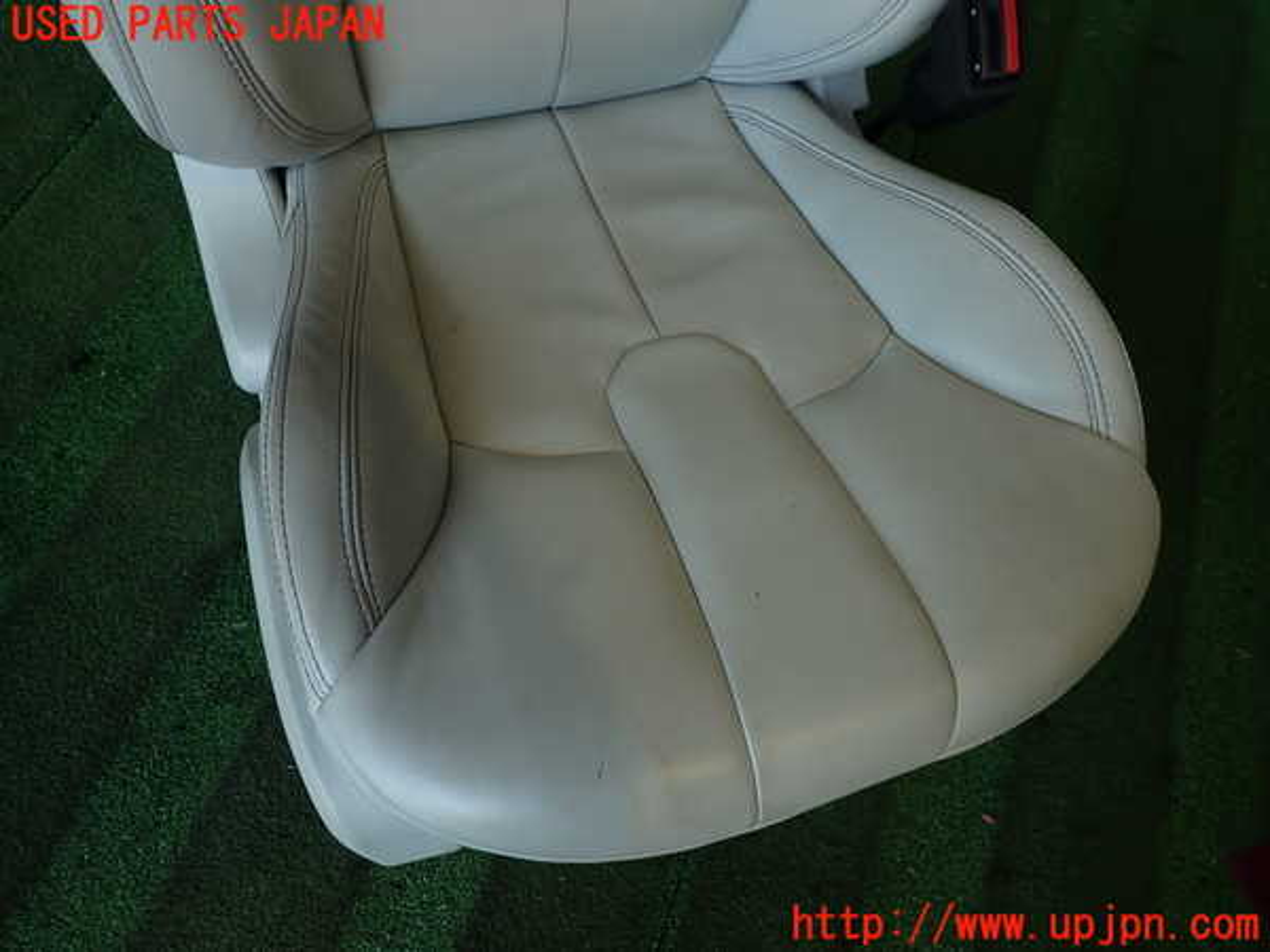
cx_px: 635
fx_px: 917
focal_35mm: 25
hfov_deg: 69.4
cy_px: 476
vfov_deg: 54.9
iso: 100
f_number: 2
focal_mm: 4.5
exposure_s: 1/80
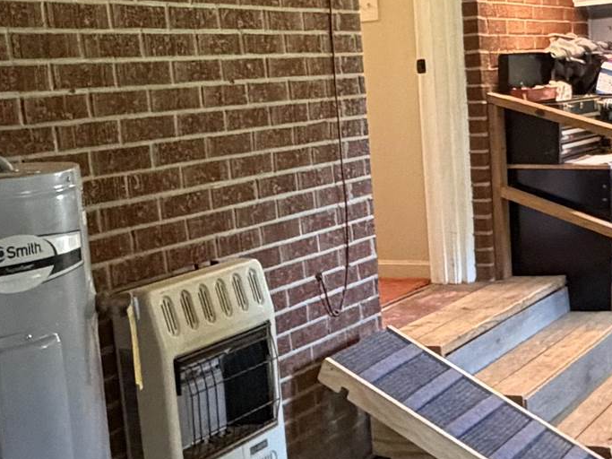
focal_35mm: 63
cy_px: 263
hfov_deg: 30.6
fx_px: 1114
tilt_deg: -9.2
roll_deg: +4.6
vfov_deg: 23.3
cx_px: 378
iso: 800
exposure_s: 1/60
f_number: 2.2
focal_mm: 2.22
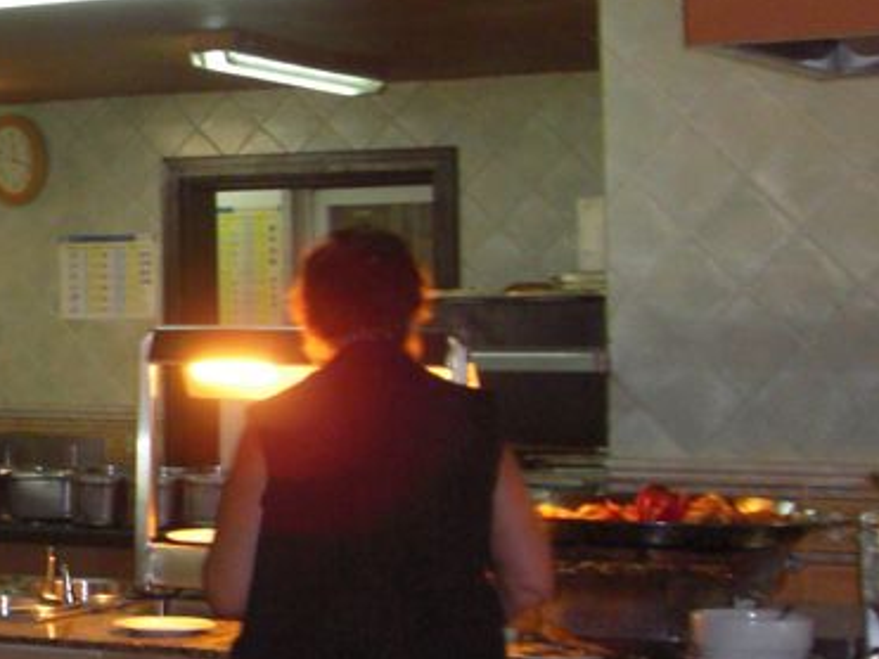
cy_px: 249
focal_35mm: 105
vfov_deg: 14.1
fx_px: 2665
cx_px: -329
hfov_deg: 17.3
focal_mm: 6.2
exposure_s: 1/60
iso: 200
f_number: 2.7
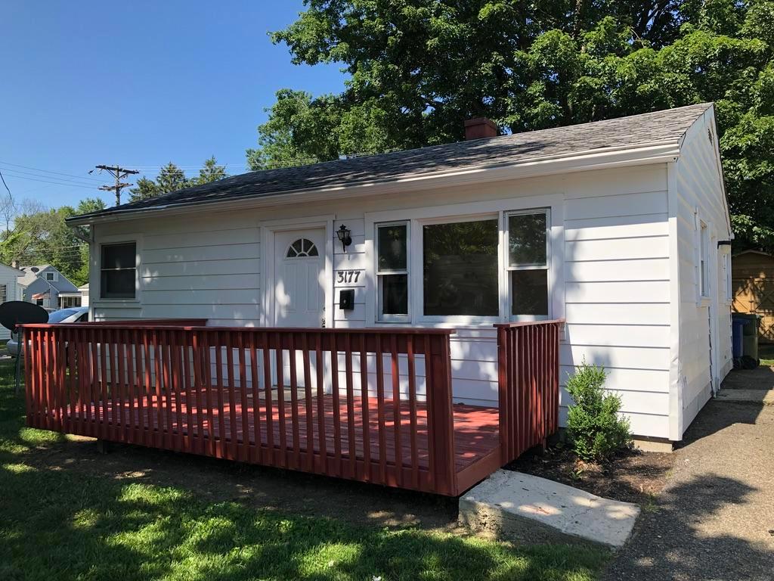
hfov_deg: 63.4
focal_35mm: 28
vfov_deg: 49.7
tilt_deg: +3.2
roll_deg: -0.6
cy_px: 290
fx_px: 626
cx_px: 387
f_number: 1.8
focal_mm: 3.99
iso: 20
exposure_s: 1/906
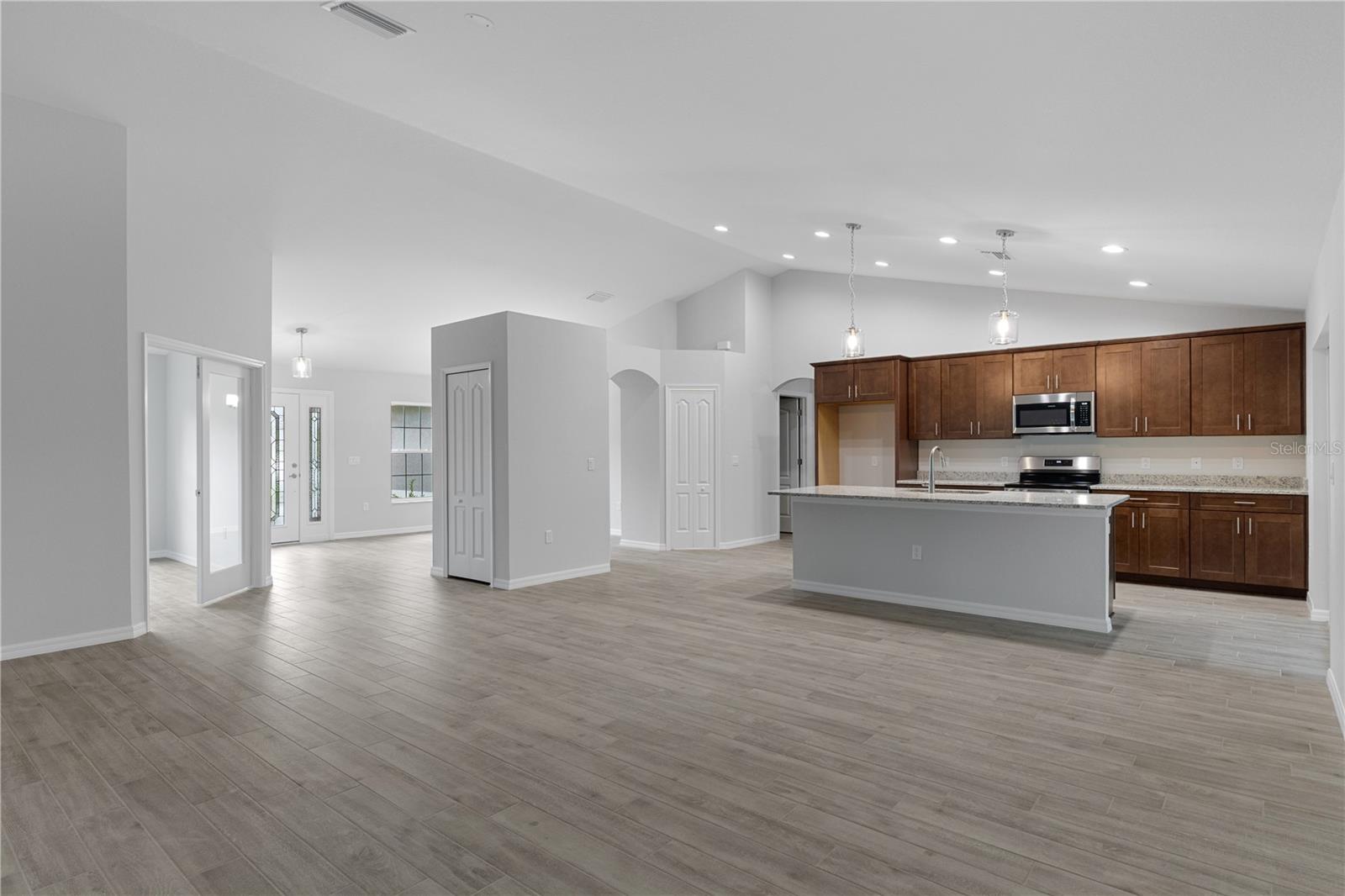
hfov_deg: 90.0
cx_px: 672
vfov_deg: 67.4
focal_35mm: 18
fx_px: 672
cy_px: 448
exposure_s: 1/3
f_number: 8
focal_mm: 12
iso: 320
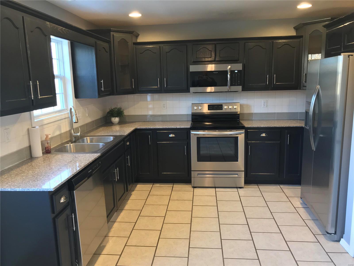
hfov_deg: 63.4
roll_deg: +2.7
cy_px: 133
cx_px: 177
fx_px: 286
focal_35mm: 28
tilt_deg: -11.2
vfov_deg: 49.7
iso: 80
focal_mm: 3.99
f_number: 1.8
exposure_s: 1/30
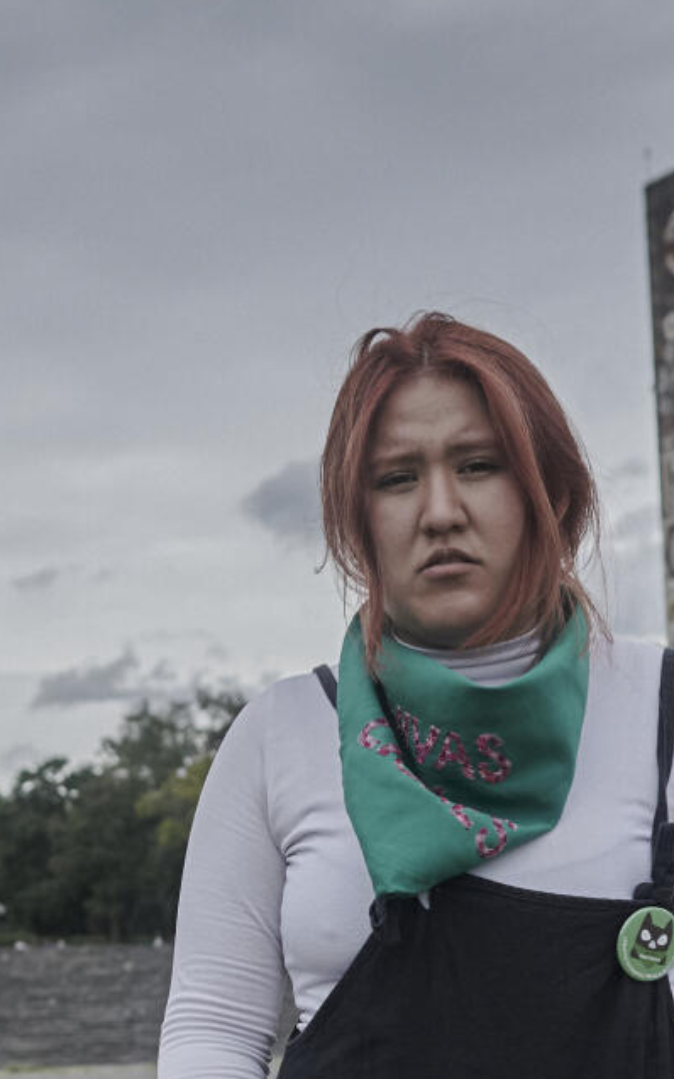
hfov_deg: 15.0
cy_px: 978
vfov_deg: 23.4
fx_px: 2528
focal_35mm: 86
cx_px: 19
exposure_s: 1/1600
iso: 160
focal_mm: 28
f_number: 4.5
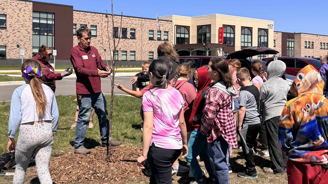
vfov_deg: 42.8
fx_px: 235
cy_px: 101
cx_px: 167
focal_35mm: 27
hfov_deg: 69.9
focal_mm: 6.76
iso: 80
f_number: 1.78
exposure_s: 1/4950
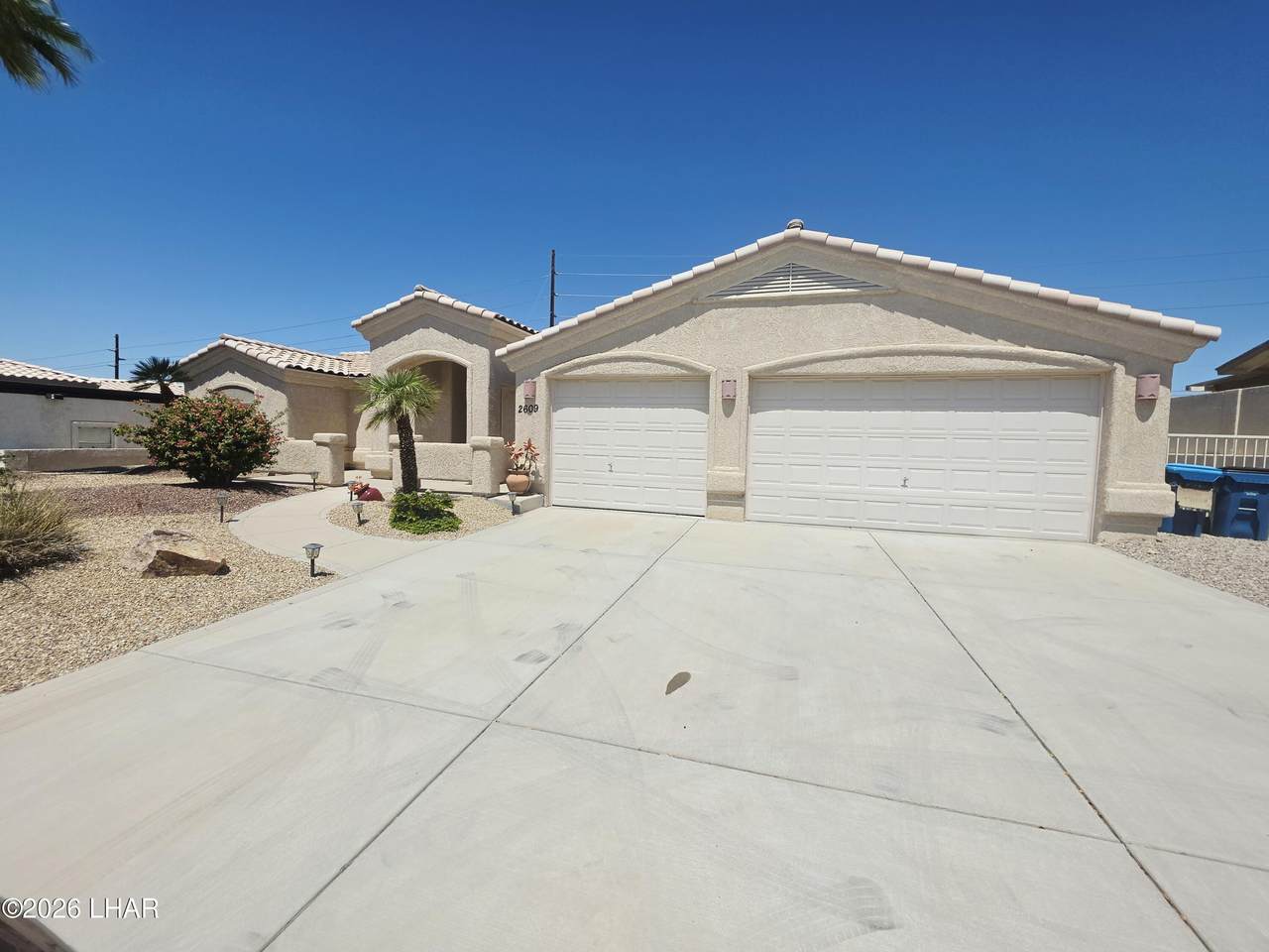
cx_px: 634
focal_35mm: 13
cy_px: 476
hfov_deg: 106.2
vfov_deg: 89.9
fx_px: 477
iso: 32
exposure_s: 1/3531
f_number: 1.9
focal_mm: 2.2
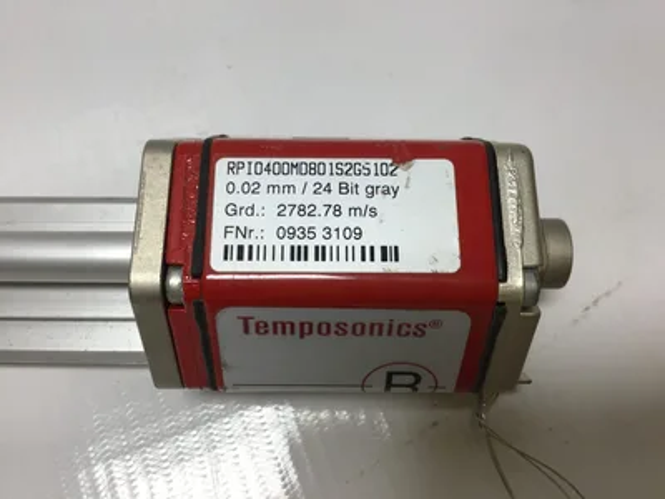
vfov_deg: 45.4
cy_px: 250
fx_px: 596
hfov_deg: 58.4
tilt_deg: -72.0
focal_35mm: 31
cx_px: 332
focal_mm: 3.3
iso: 25
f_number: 2.4
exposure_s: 1/238
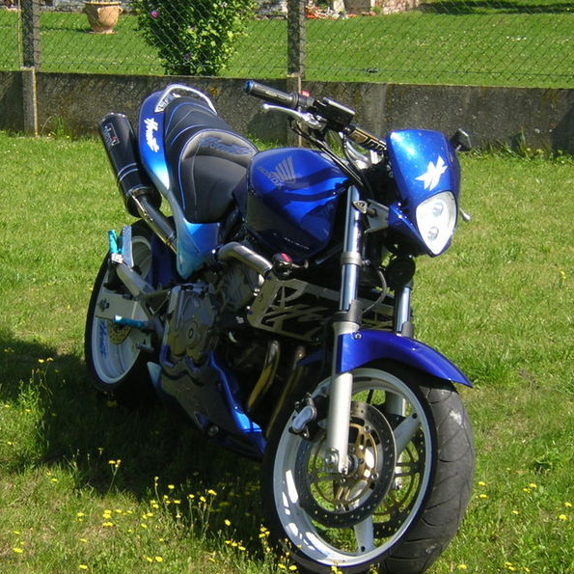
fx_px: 1651
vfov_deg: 19.7
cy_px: 287
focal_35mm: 88
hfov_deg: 19.7
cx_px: 225
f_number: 3.8
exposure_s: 1/415
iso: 100
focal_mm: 9.6
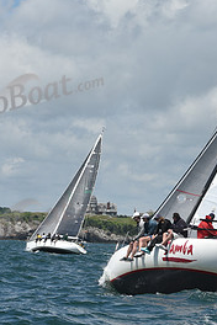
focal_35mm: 154
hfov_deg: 8.9
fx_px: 1392
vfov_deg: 13.2
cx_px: 168
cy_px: 18
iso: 250
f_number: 8
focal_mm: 70
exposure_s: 1/1250
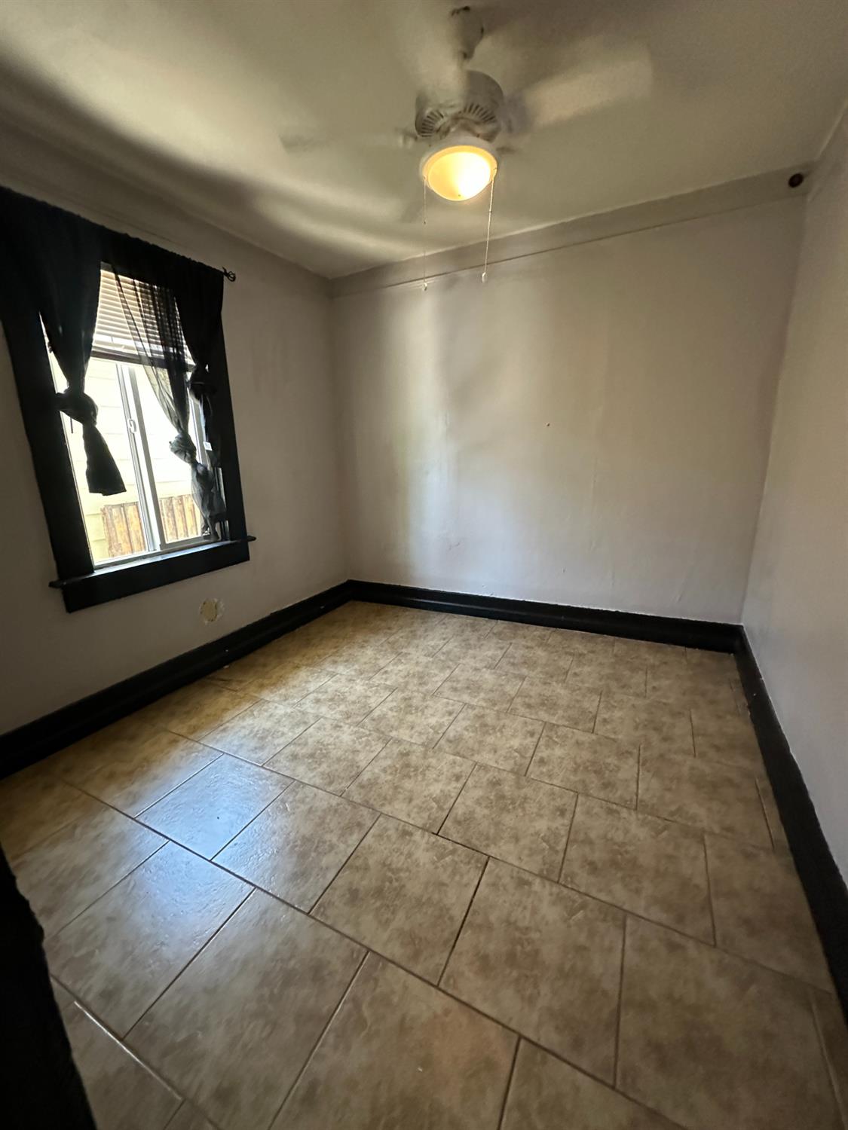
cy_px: 565
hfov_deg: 85.7
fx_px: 457
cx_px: 424
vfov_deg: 102.1
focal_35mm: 14
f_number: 2.2
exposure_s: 1/60
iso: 1000
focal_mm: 2.22
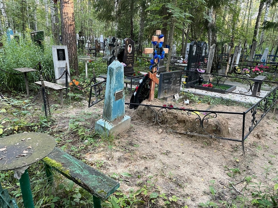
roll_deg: -3.3
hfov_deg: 67.3
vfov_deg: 53.1
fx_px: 209
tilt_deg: -10.0
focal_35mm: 26
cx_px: 139
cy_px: 104
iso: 160
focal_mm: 4.2
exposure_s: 1/60
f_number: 1.6
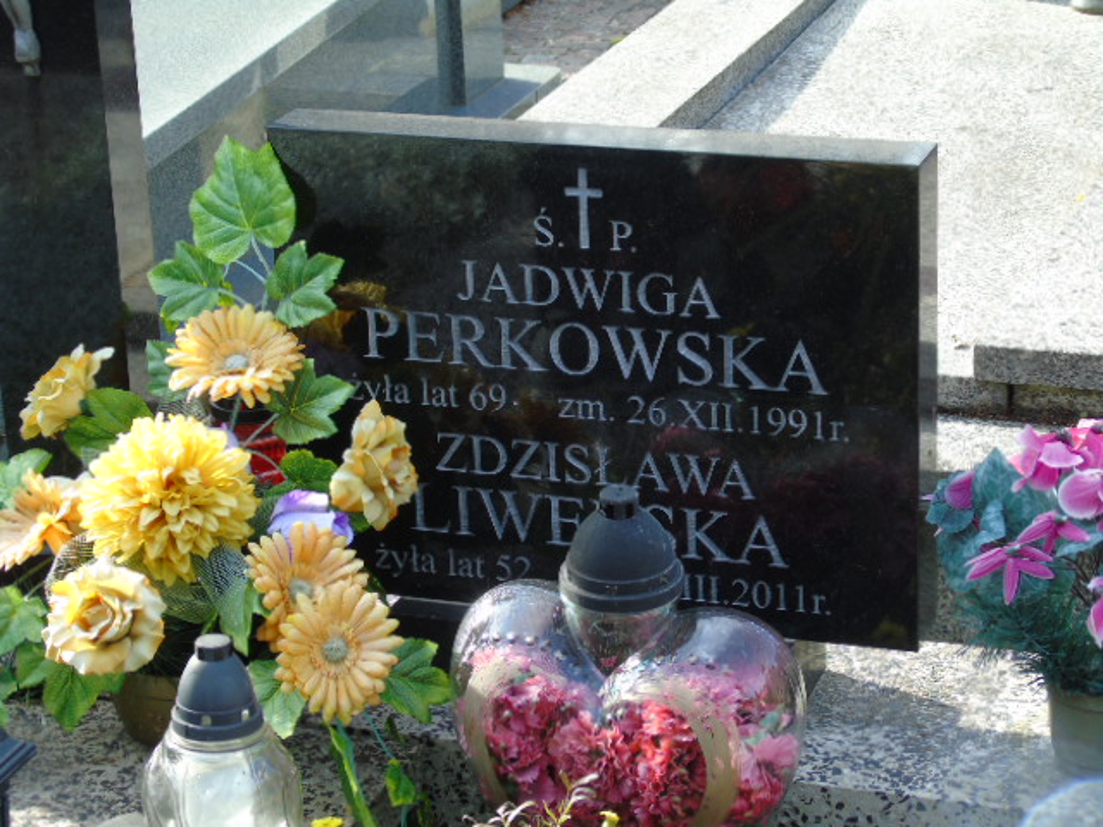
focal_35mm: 94
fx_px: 2995
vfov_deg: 15.7
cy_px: 414
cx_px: 552
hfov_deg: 20.9
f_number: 4.3
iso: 80
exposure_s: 1/80
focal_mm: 17
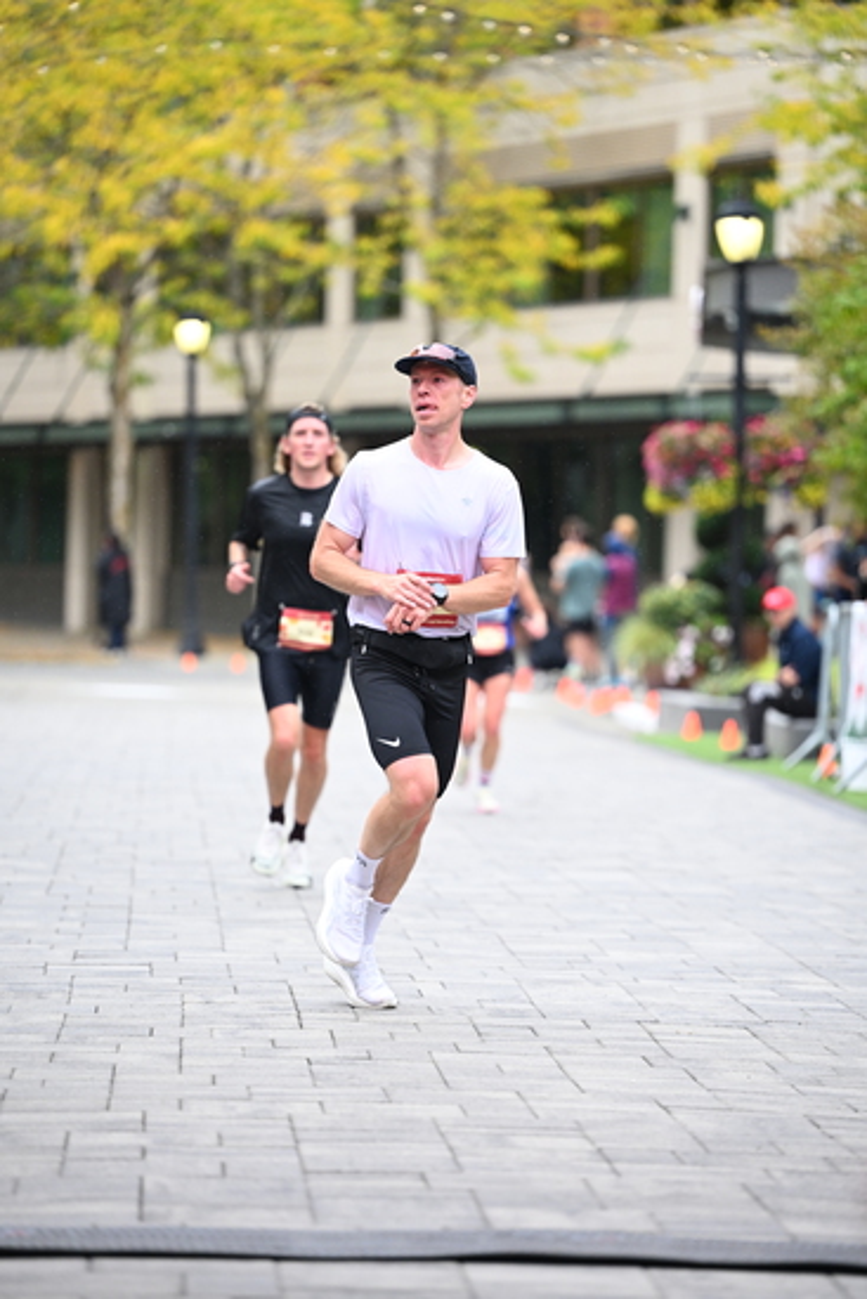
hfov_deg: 8.6
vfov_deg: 12.8
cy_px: 650
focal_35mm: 160
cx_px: 434
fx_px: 5776
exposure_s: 1/1600
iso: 1250
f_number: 2.8
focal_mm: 160
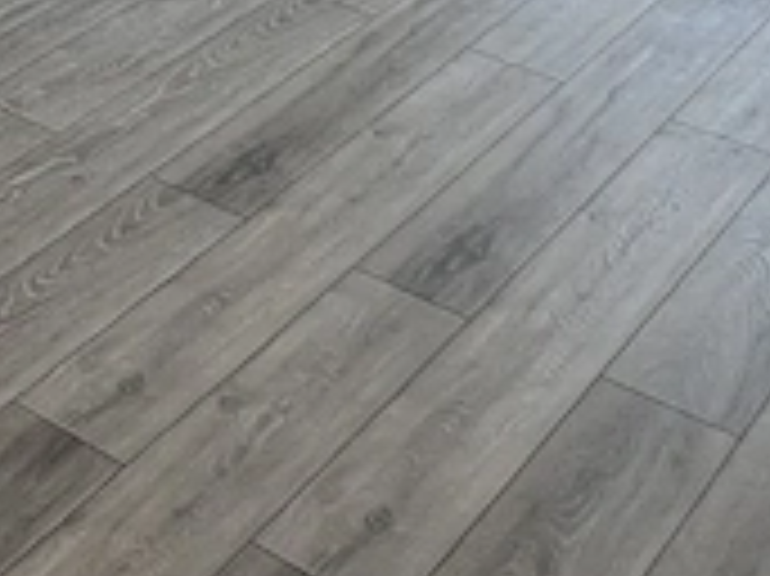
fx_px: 1689
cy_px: -297
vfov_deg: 17.4
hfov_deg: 24.6
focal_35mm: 76
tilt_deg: -18.2
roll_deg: +0.3
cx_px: 14
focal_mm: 1.57
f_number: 1.8
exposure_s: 1/99
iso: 32
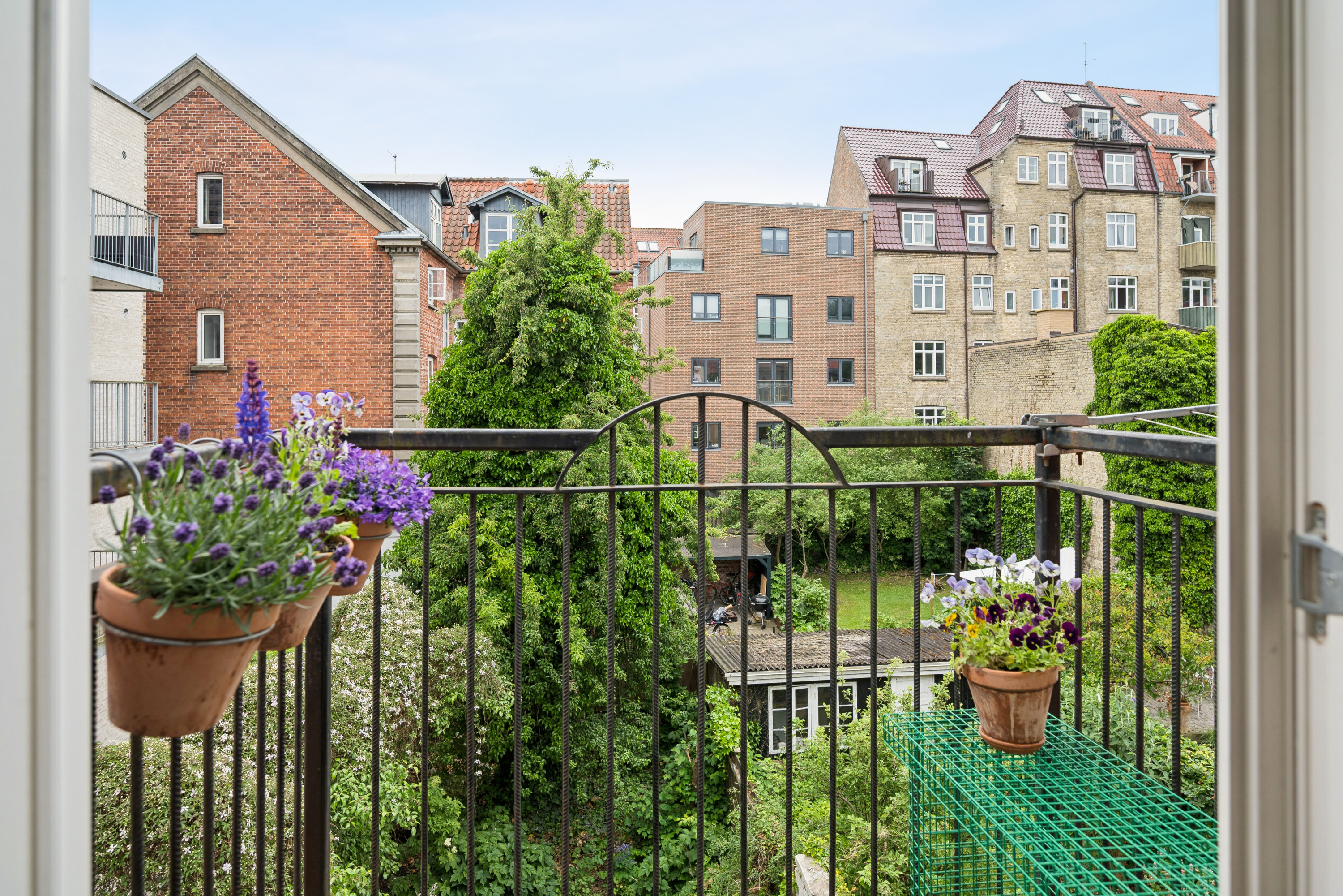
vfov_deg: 60.7
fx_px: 765
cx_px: 672
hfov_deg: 82.6
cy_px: 448
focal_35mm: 20
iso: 100
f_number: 6.3
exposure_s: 1/125
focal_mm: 20.5
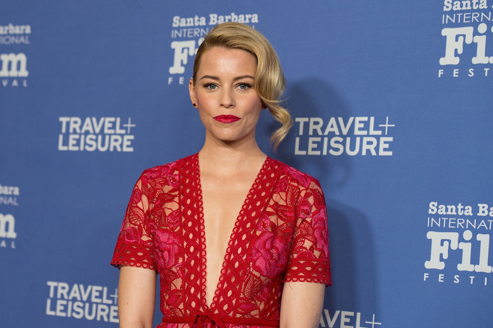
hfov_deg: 21.5
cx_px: 246
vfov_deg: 14.4
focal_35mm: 95
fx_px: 1300
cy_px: 164
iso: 2000
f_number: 2.8
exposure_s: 1/200
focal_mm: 95
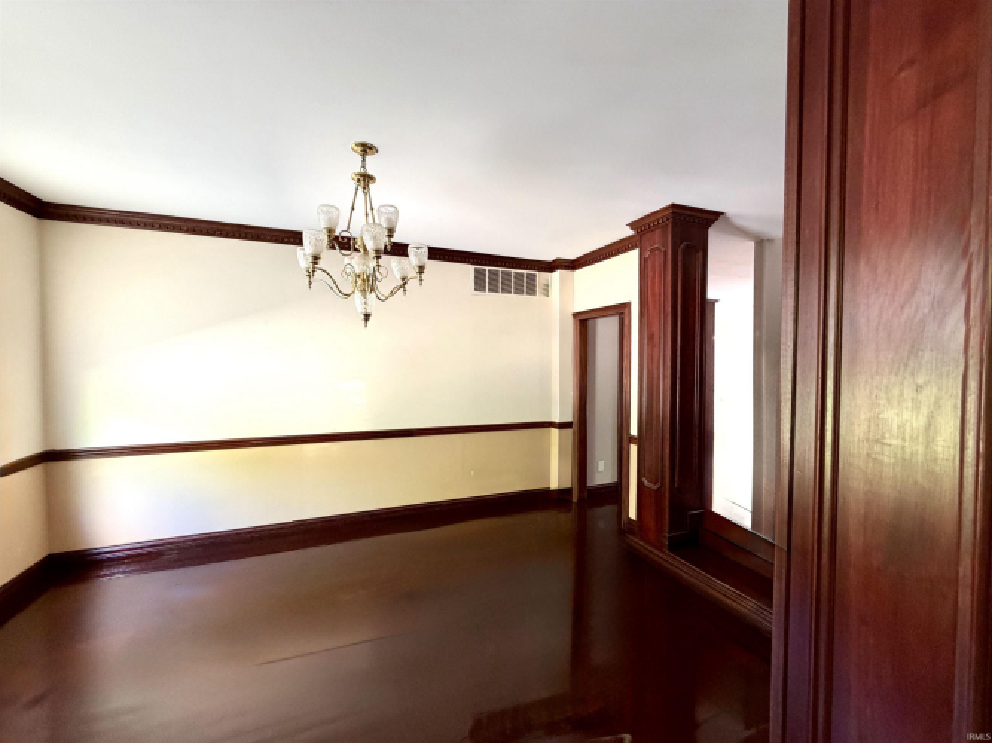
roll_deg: -1.6
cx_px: 496
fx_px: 401
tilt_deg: -1.7
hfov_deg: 102.1
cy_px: 372
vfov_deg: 85.7
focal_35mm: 14
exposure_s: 1/60
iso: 320
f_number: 2.2
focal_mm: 2.22
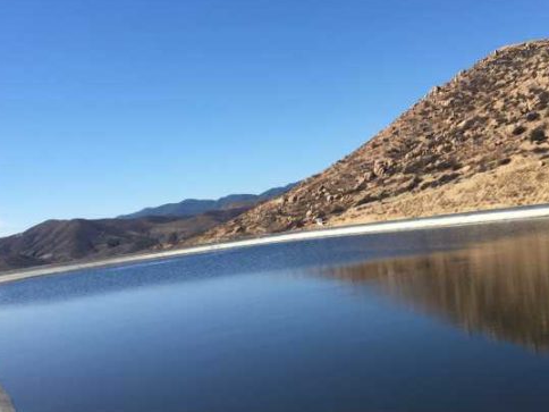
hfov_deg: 40.6
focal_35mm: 46
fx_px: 730
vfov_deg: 31.5
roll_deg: +8.8
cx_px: 378
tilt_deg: +1.7
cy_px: 213
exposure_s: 1/1603
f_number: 2.2
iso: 25
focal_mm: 4.15
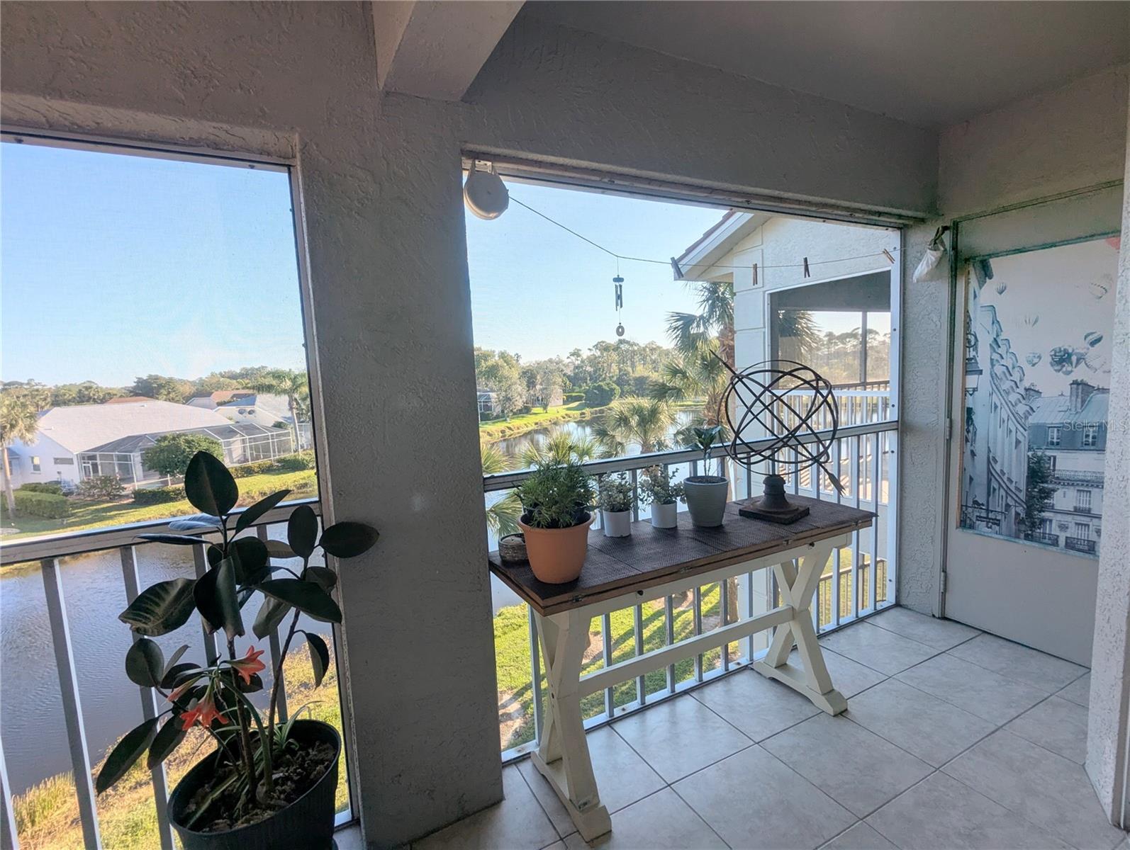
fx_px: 523
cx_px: 565
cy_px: 425
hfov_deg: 94.4
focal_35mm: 16
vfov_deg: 78.2
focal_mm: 2.35
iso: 50
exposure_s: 1/1208
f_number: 2.2
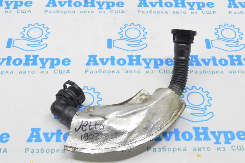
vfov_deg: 23.7
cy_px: 82
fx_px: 388
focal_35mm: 57
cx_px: 122
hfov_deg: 35.1
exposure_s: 1/20
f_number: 20
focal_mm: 38
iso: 6400
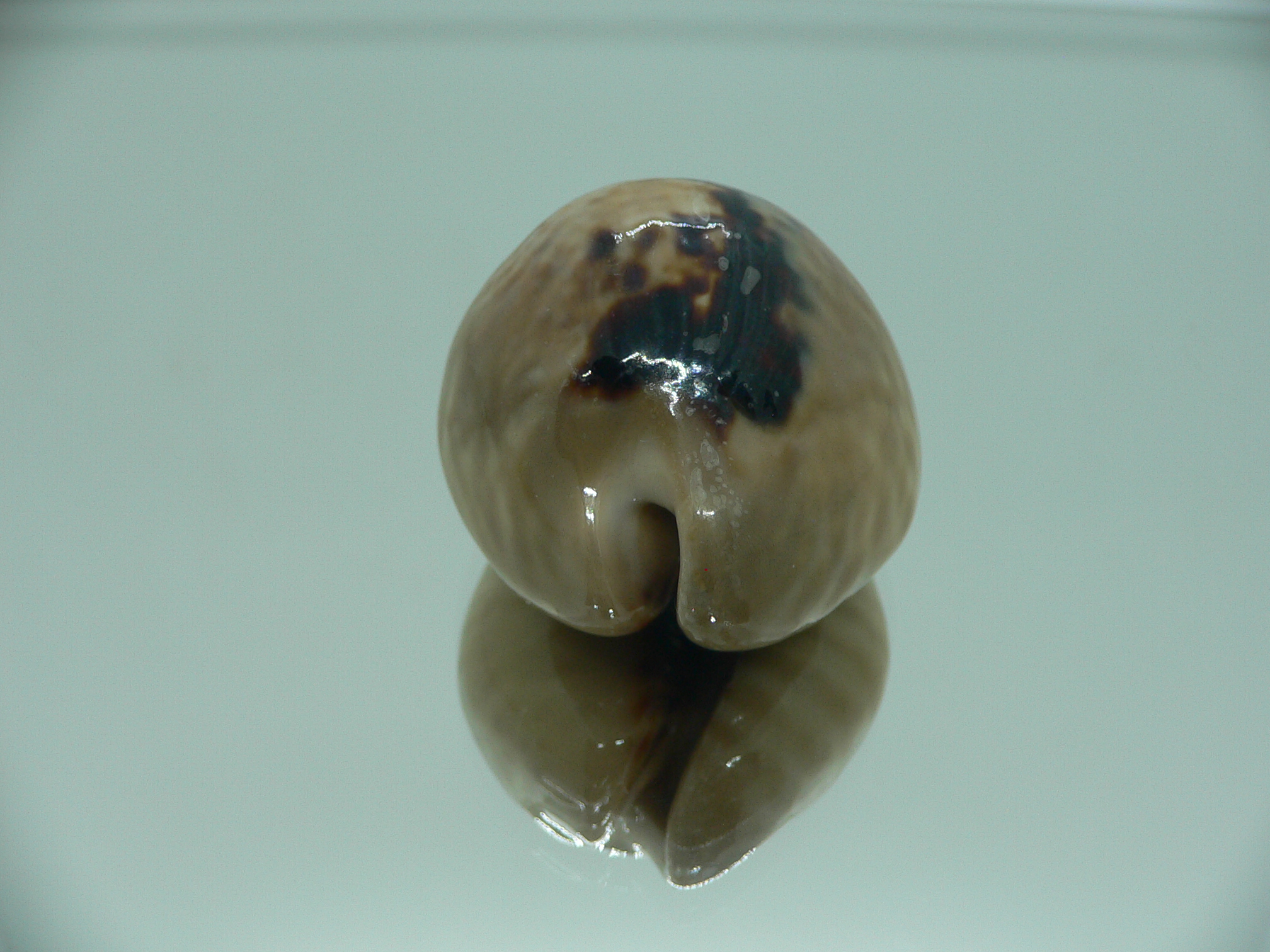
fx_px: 1284
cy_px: 476
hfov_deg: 52.6
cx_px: 635
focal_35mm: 35
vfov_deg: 40.7
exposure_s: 1/60
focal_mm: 4.6
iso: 80
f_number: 2.8
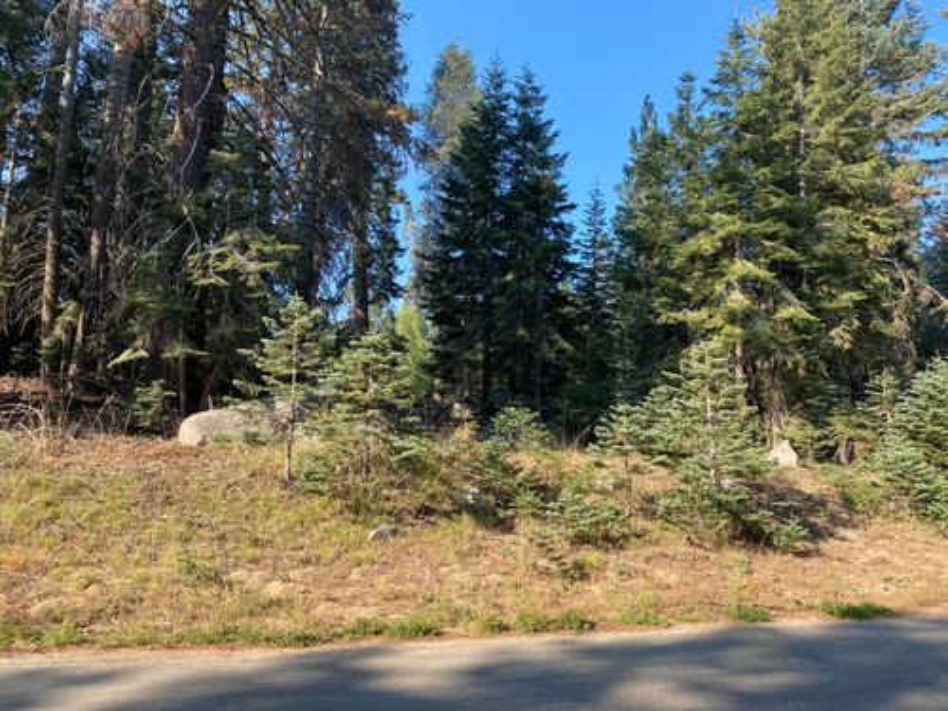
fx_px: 712
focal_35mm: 26
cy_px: 356
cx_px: 474
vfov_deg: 53.1
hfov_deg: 67.3
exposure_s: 1/681
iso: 32
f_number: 1.8
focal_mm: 4.25
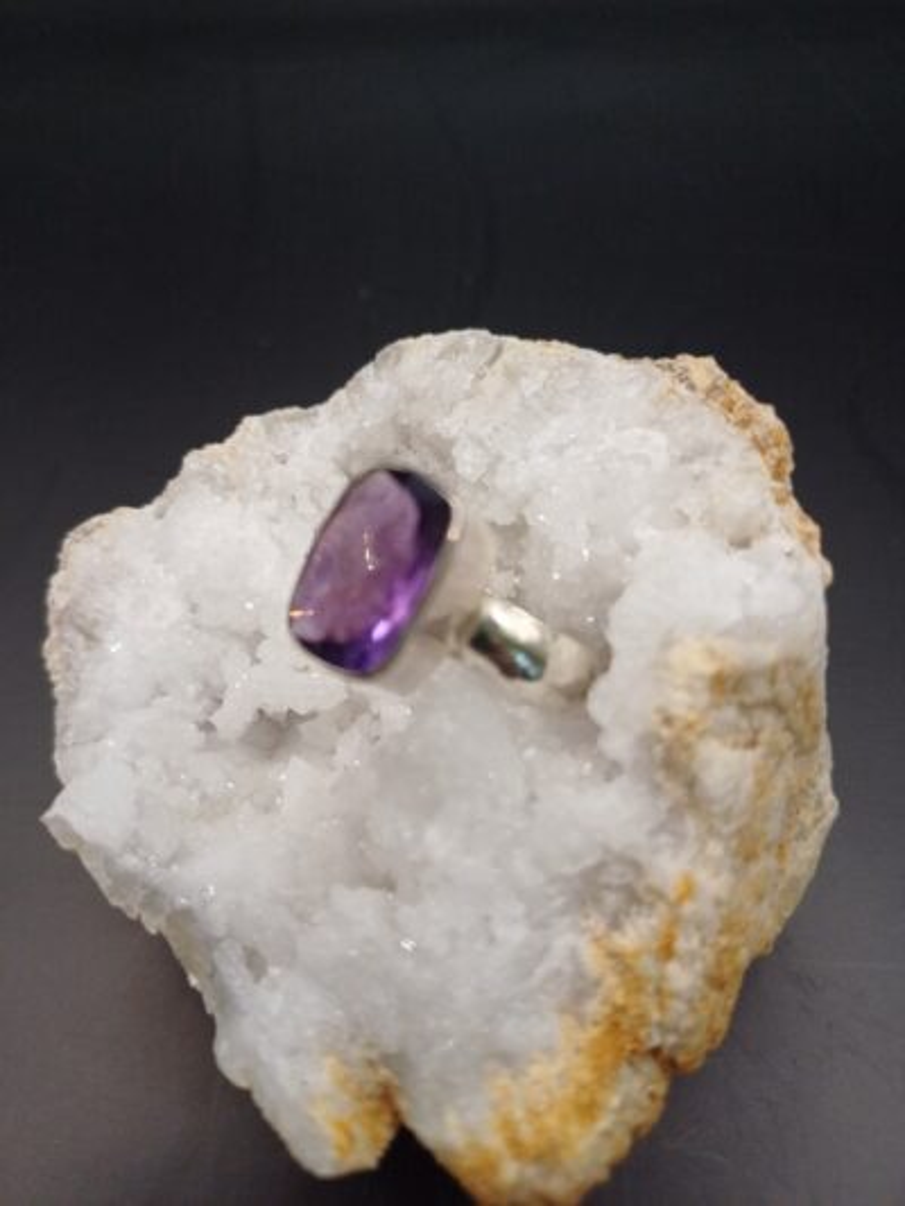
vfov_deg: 69.4
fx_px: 871
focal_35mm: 25
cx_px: 452
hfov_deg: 54.9
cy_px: 603
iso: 160
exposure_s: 1/50
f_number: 1.8
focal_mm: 4.65
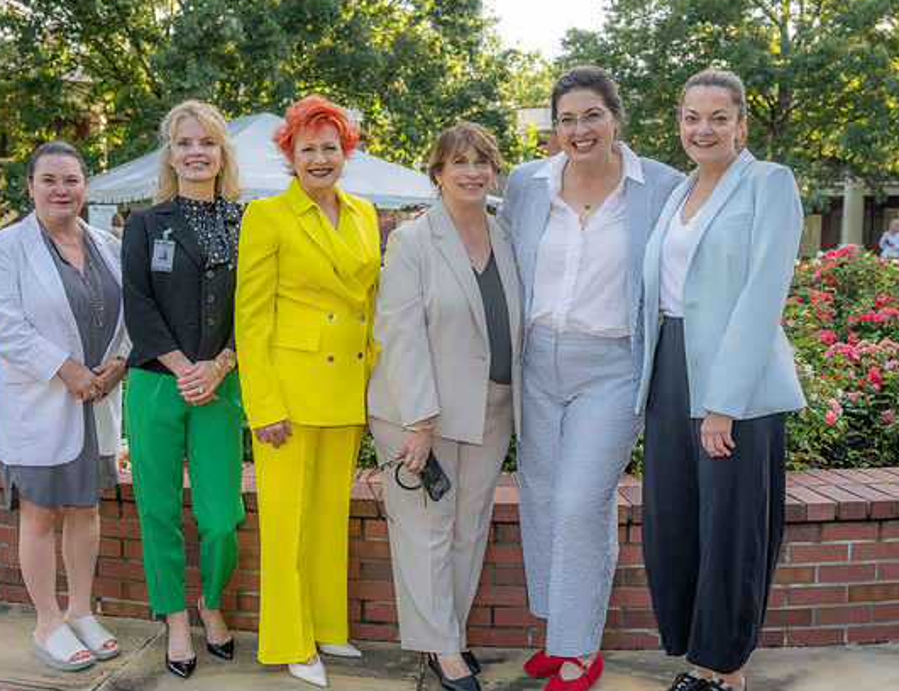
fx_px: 1022
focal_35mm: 39
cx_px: 369
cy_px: 351
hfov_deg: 47.3
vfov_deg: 37.3
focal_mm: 32.5
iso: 280
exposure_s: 1/160
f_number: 5
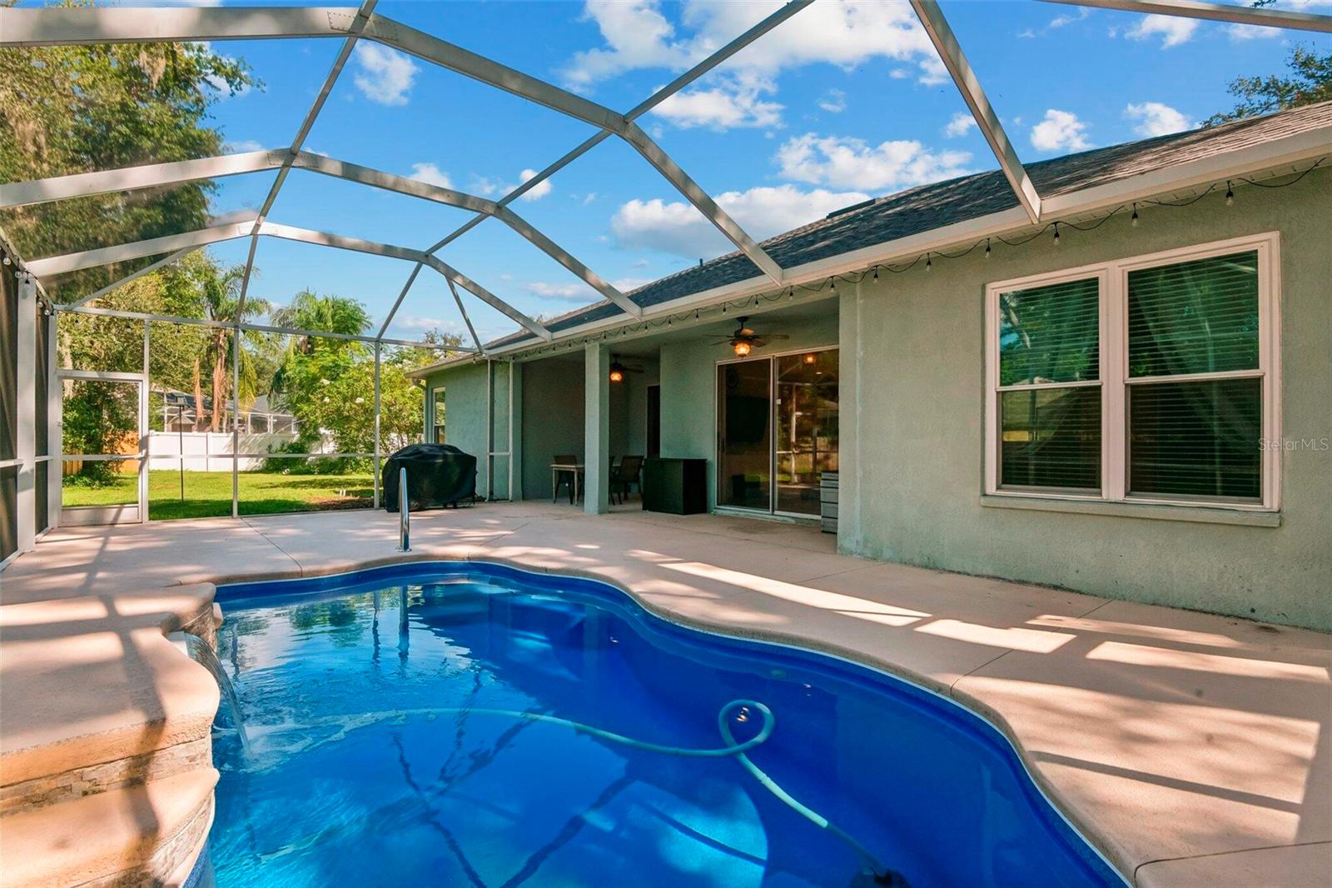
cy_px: 444
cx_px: 666
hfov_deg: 96.7
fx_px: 592
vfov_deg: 73.7
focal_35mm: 16
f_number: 11
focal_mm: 16
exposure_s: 1/250
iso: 400
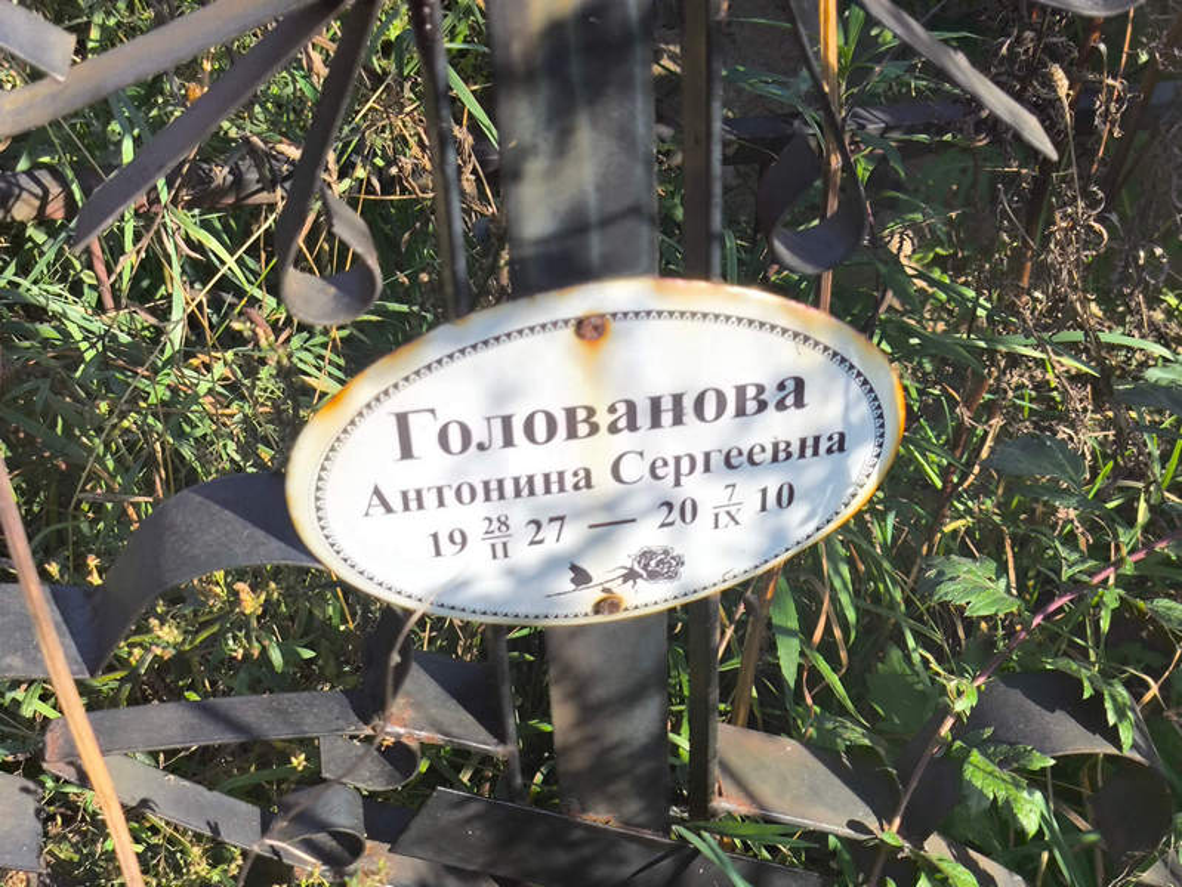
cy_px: 444
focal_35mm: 50
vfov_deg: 29.1
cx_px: 591
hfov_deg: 38.2
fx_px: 1708
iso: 50
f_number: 1.7
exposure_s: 1/737
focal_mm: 4.71
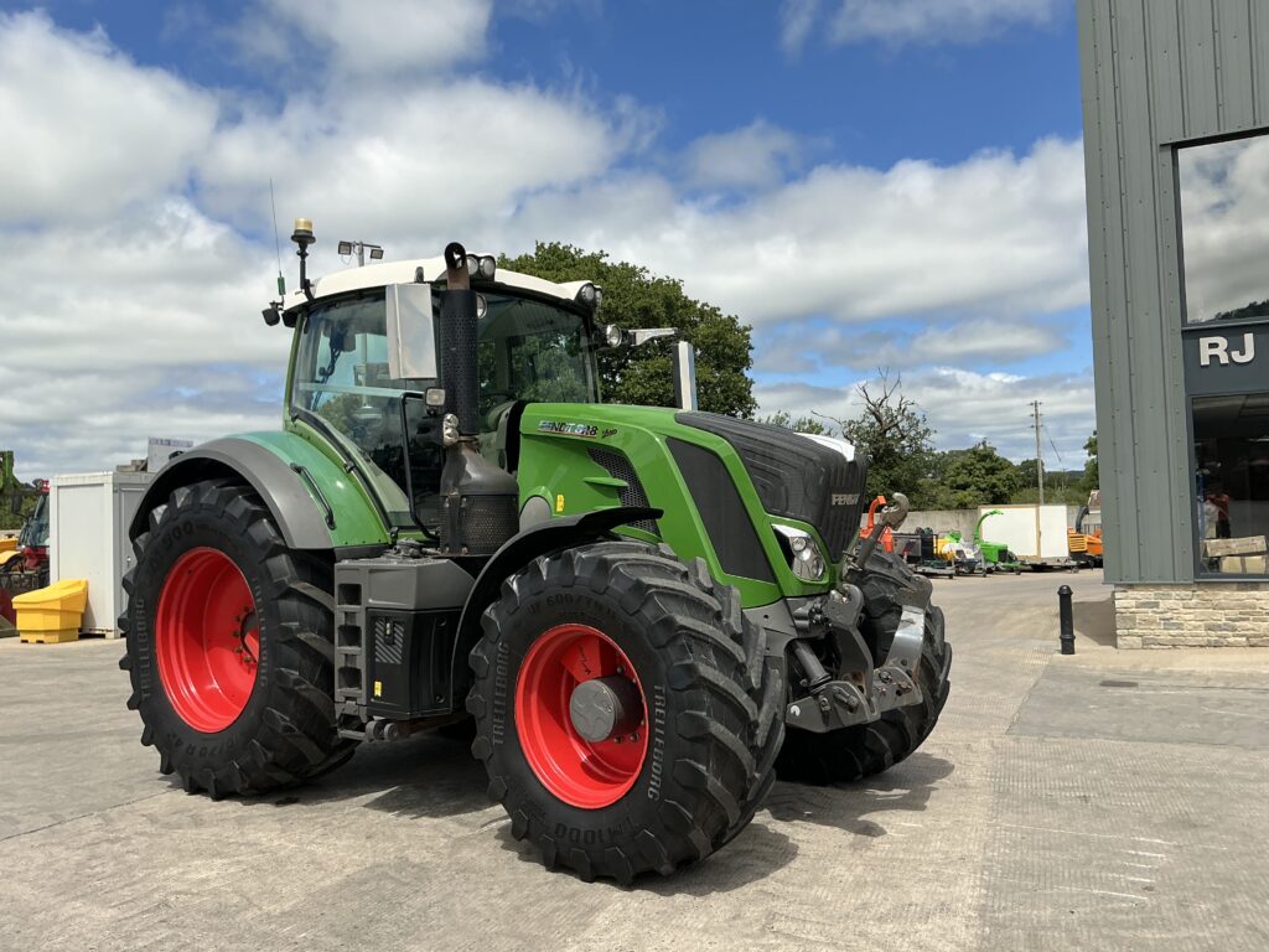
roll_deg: +2.1
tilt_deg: +0.9
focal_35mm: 28
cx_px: 634
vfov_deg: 49.7
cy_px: 476
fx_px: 1026
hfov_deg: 63.4
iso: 25
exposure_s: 1/2427
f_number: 1.8
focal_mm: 3
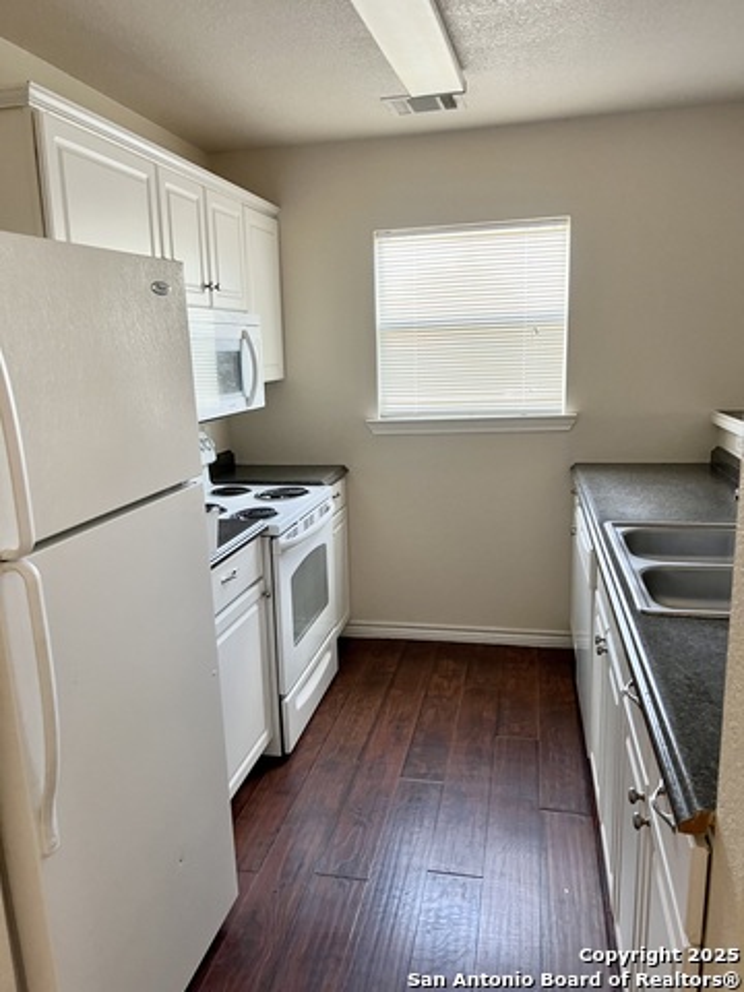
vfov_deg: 67.3
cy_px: 496
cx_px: 372
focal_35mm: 26
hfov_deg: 53.1
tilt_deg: -12.2
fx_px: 745
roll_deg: +2.7
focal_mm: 5.7
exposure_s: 1/60
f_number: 1.5
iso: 160
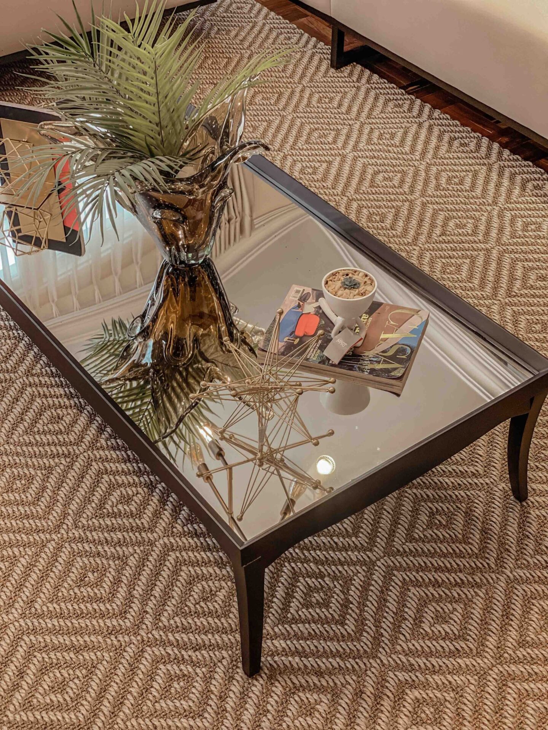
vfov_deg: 36.8
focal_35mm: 52
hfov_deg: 28.0
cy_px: 365
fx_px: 1098
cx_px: 274
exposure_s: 1/122
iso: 100
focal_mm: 6
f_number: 2
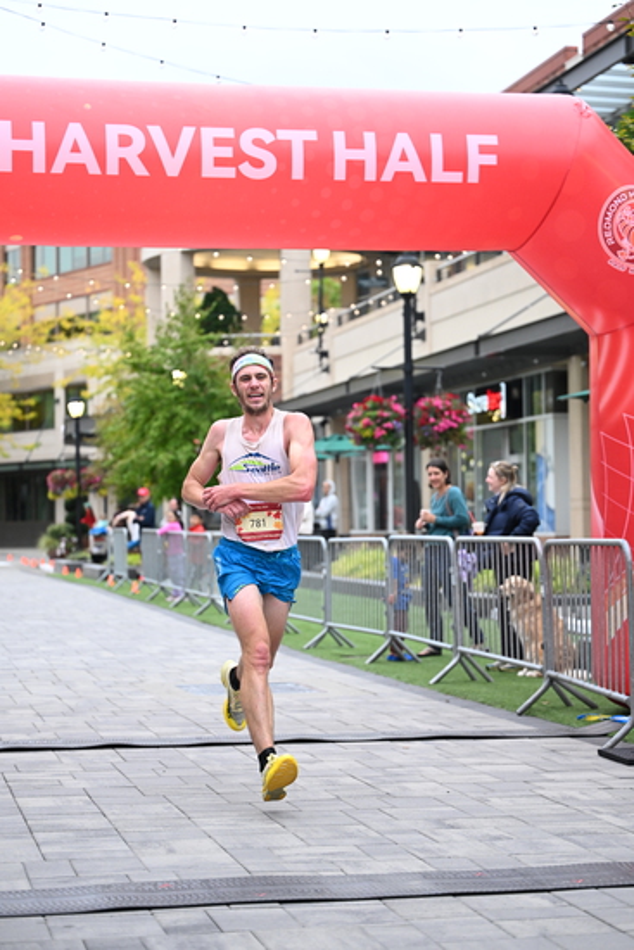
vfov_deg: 28.8
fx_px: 1848
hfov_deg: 19.5
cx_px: 317
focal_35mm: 70
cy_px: 475
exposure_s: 1/800
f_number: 2.8
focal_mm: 70
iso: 1600
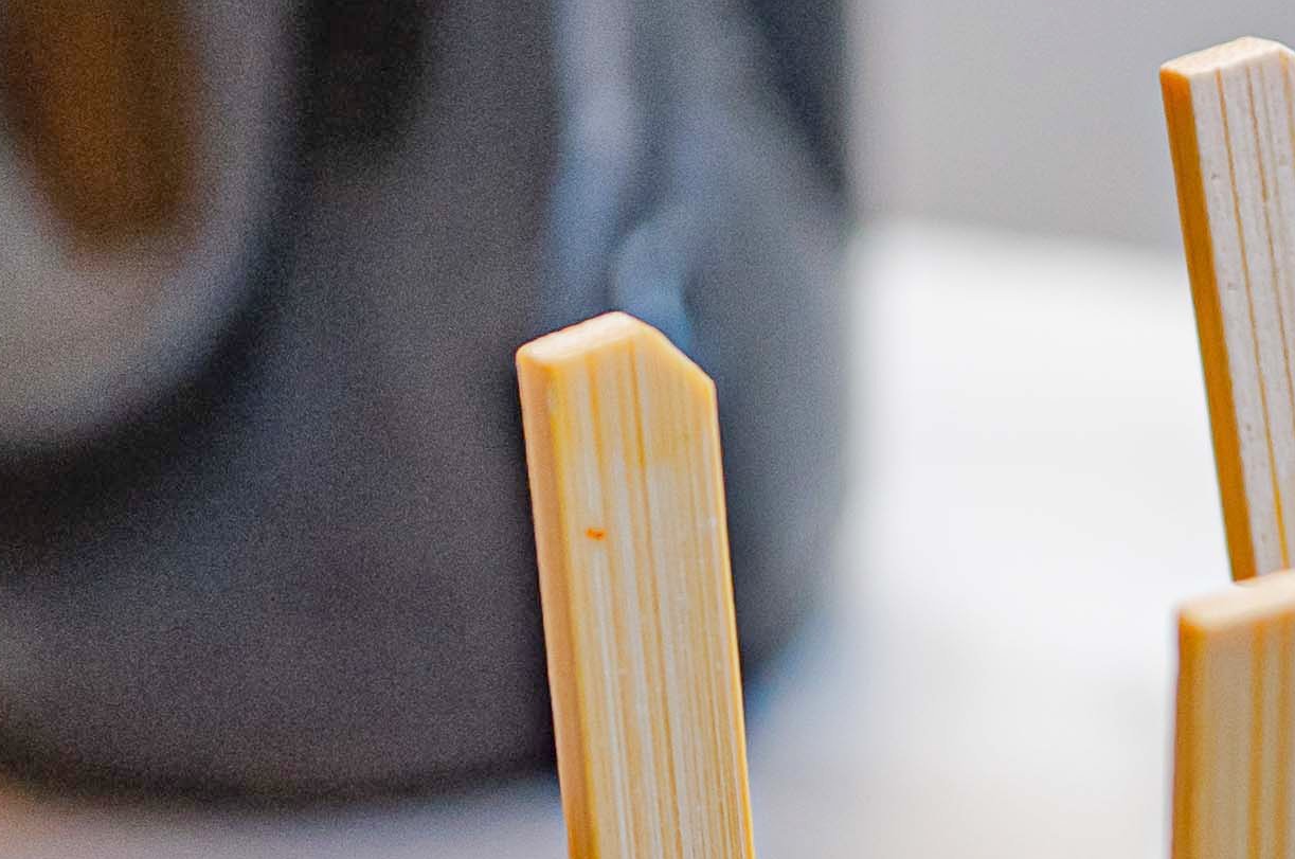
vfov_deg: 3.9
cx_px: 916
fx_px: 12389
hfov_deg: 6.0
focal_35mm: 345
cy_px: 1564
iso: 640
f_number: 5
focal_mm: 70
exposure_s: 1/125
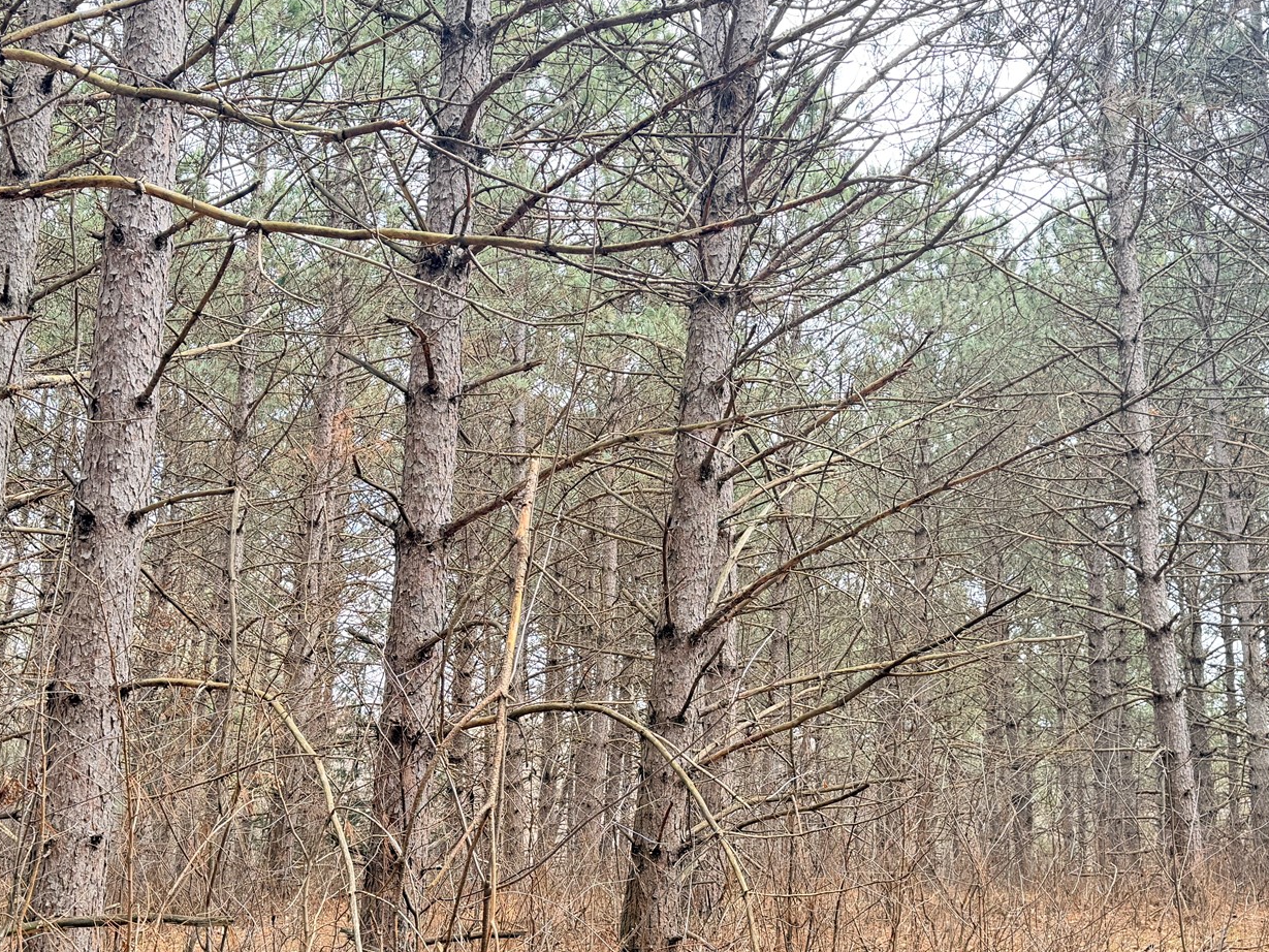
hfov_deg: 46.8
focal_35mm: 40
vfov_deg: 36.0
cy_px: 507
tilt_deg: +11.9
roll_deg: -0.9
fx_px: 1467
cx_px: 685
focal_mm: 6.76
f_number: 1.78
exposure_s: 1/189
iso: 80
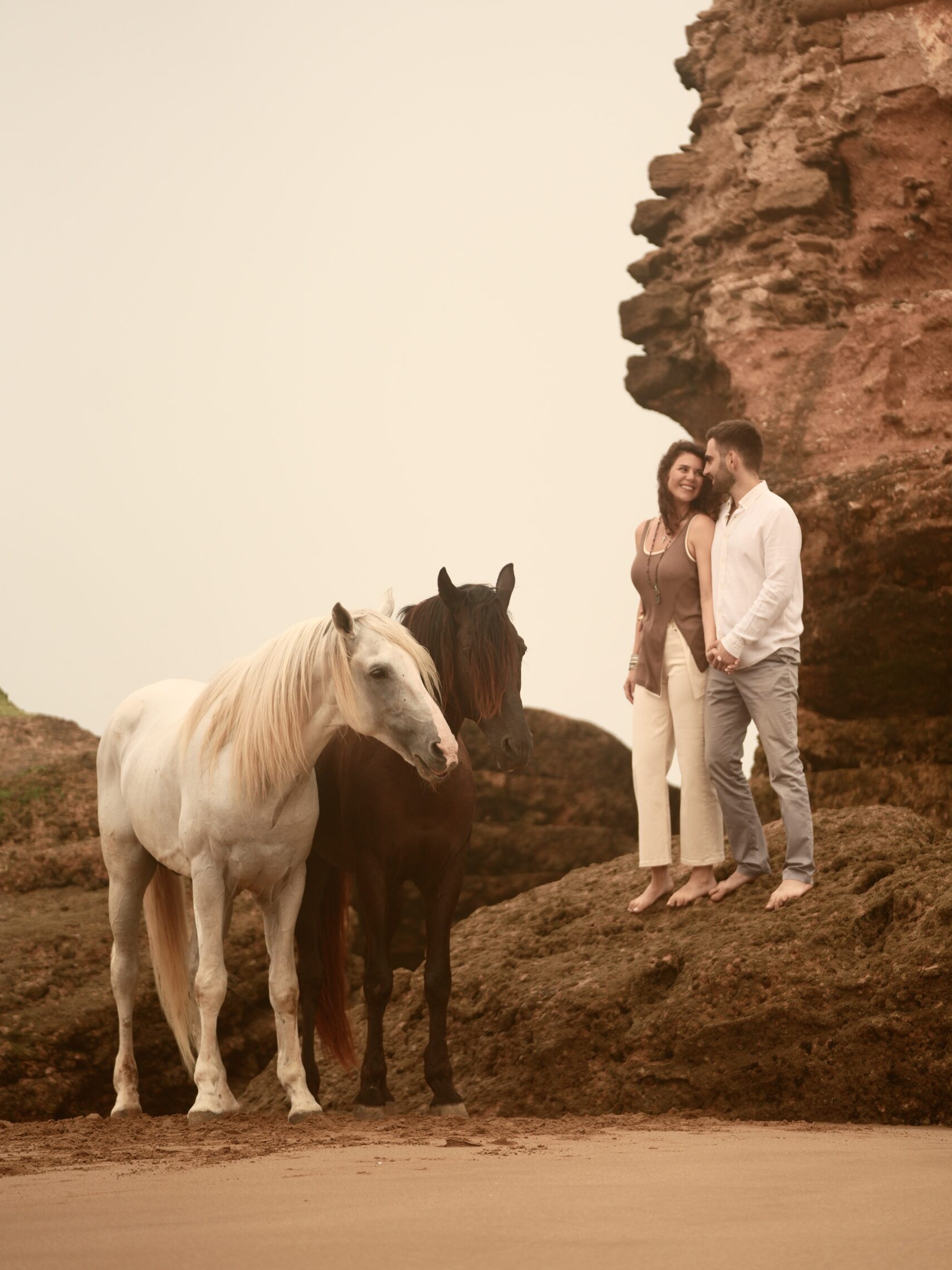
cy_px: 588
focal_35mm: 150
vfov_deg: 13.2
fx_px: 5502
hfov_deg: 9.9
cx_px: 476
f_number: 2.8
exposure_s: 1/2000
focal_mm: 138
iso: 320
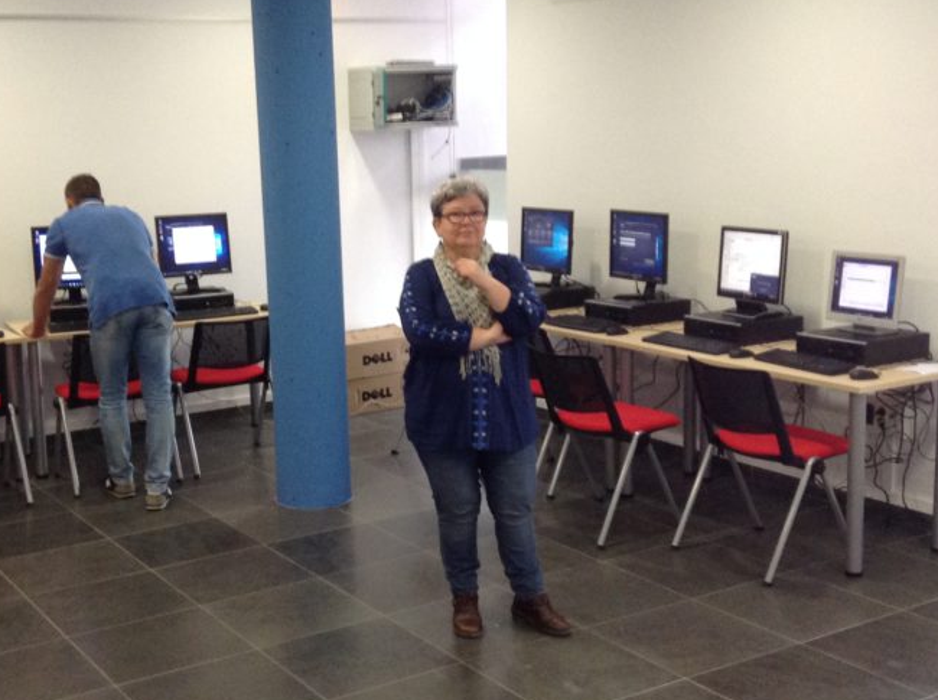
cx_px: 397
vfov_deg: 27.9
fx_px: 1406
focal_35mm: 52
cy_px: 372
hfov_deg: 36.8
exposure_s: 1/24
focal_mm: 3.3
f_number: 2.4
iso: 100
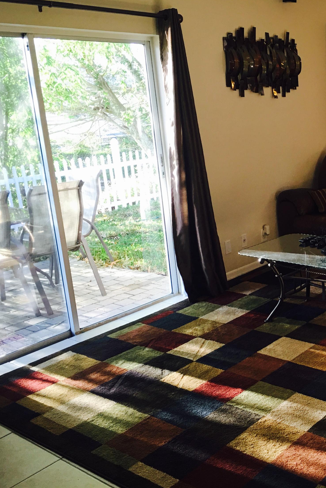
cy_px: 243
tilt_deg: -13.6
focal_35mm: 41
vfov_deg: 47.4
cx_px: 310
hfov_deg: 30.7
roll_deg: +2.9
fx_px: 557
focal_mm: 4.15
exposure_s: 1/30
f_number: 2.2
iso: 32
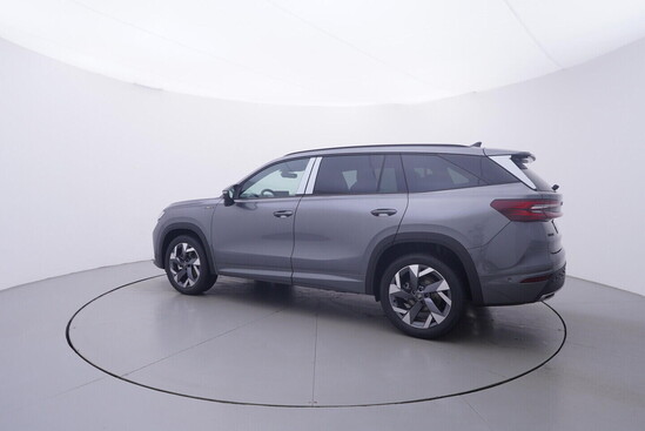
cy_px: 216
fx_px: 403
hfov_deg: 77.3
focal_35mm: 22
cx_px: 322
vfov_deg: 56.2
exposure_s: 1/80
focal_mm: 15
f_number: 5
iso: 200
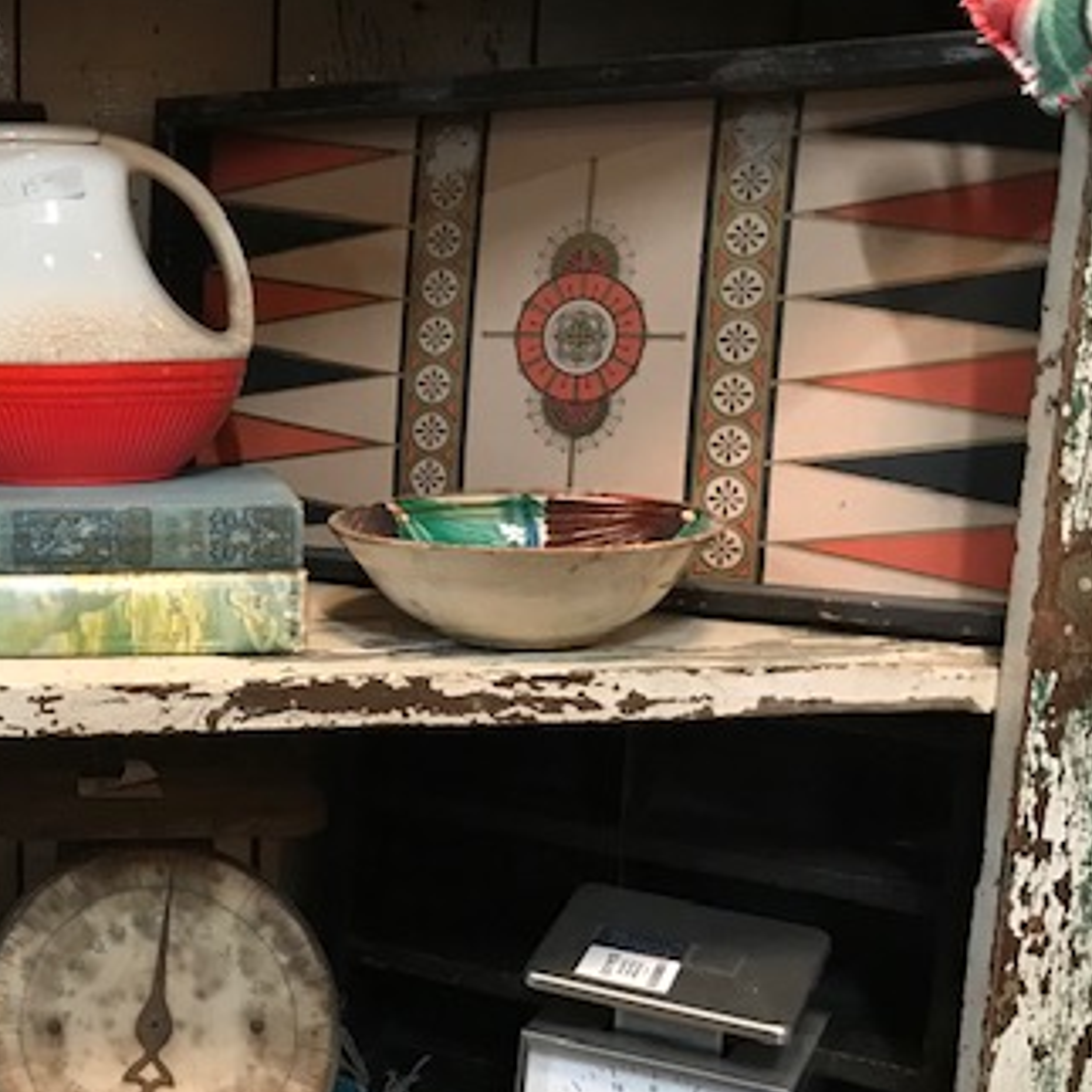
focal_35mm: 49
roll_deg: -1.5
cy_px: 629
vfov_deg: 34.6
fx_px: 1749
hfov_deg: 32.7
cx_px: 85
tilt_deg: -10.4
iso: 100
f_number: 1.8
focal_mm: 3.99
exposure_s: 1/12
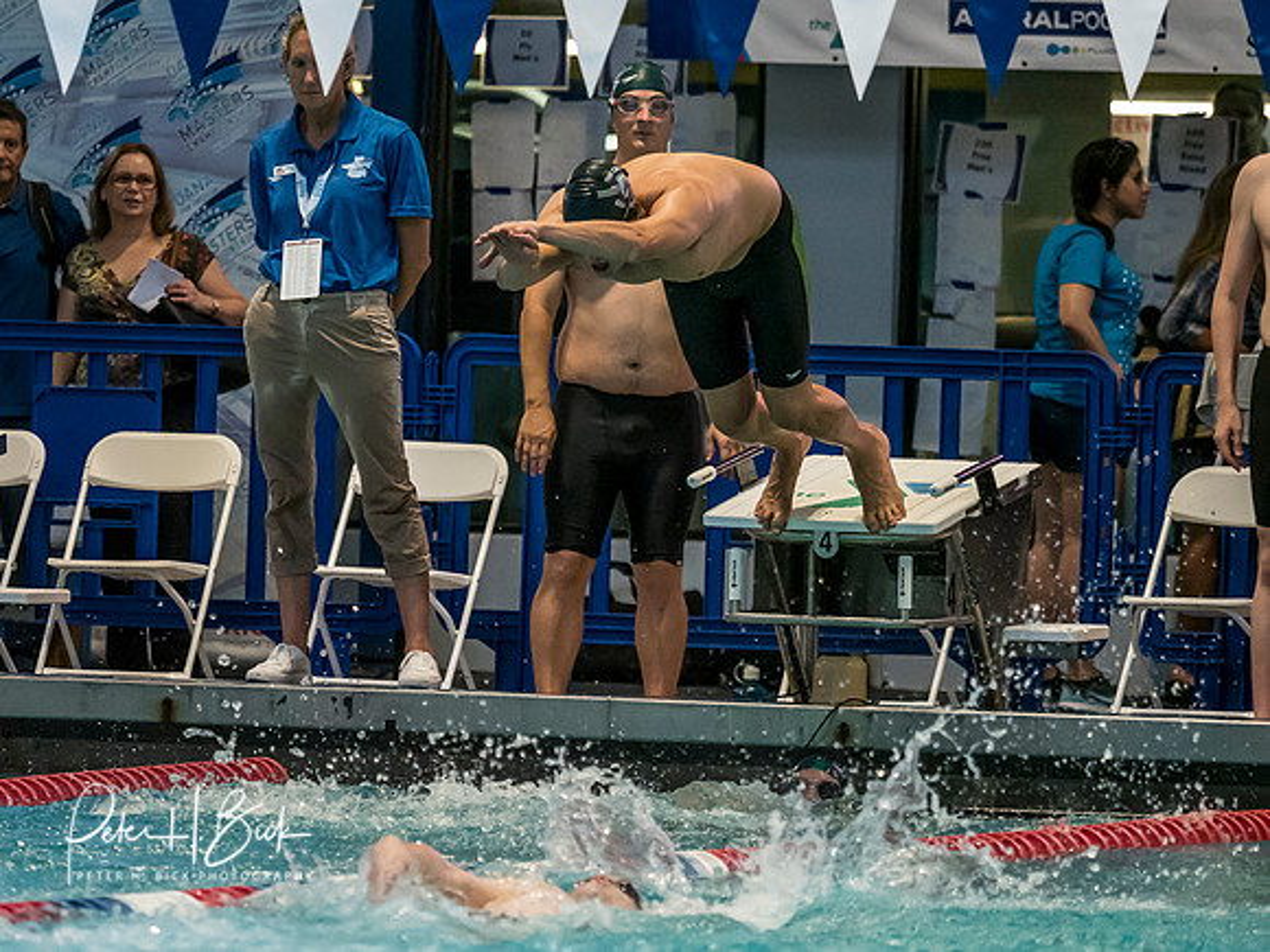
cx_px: 587
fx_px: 14205
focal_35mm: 387
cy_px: 359
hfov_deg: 5.1
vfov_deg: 3.8
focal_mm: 150
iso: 3200
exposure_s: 1/1000
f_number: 2.8
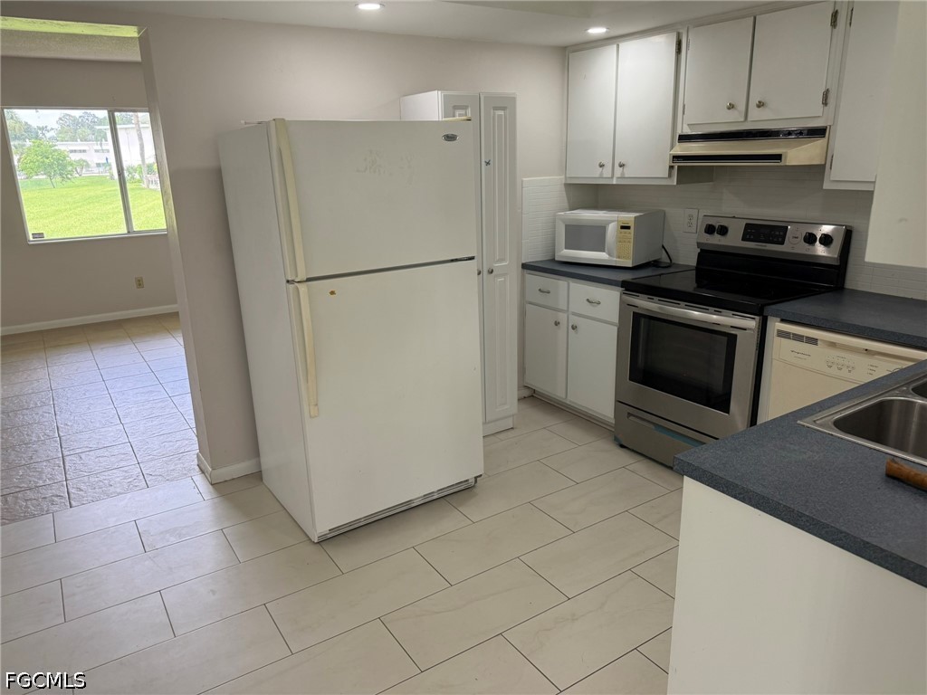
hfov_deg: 71.6
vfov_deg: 56.8
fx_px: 643
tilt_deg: -16.3
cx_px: 464
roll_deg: +1.6
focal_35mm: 24
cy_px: 348
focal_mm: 6.76
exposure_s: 1/228
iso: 125
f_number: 1.78
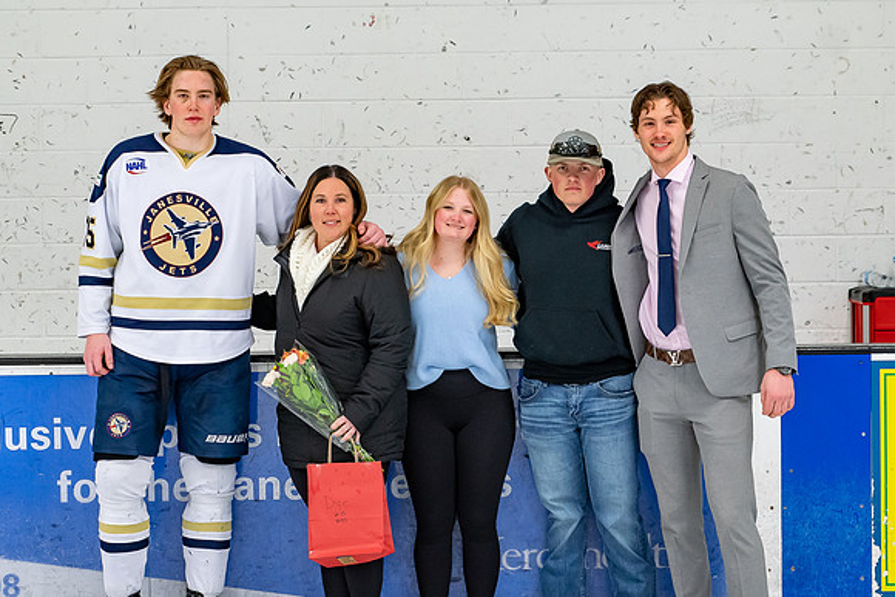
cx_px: 449
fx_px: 2368
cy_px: 310
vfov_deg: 14.4
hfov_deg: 21.4
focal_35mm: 95
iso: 640
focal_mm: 48
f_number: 4
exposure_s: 1/250
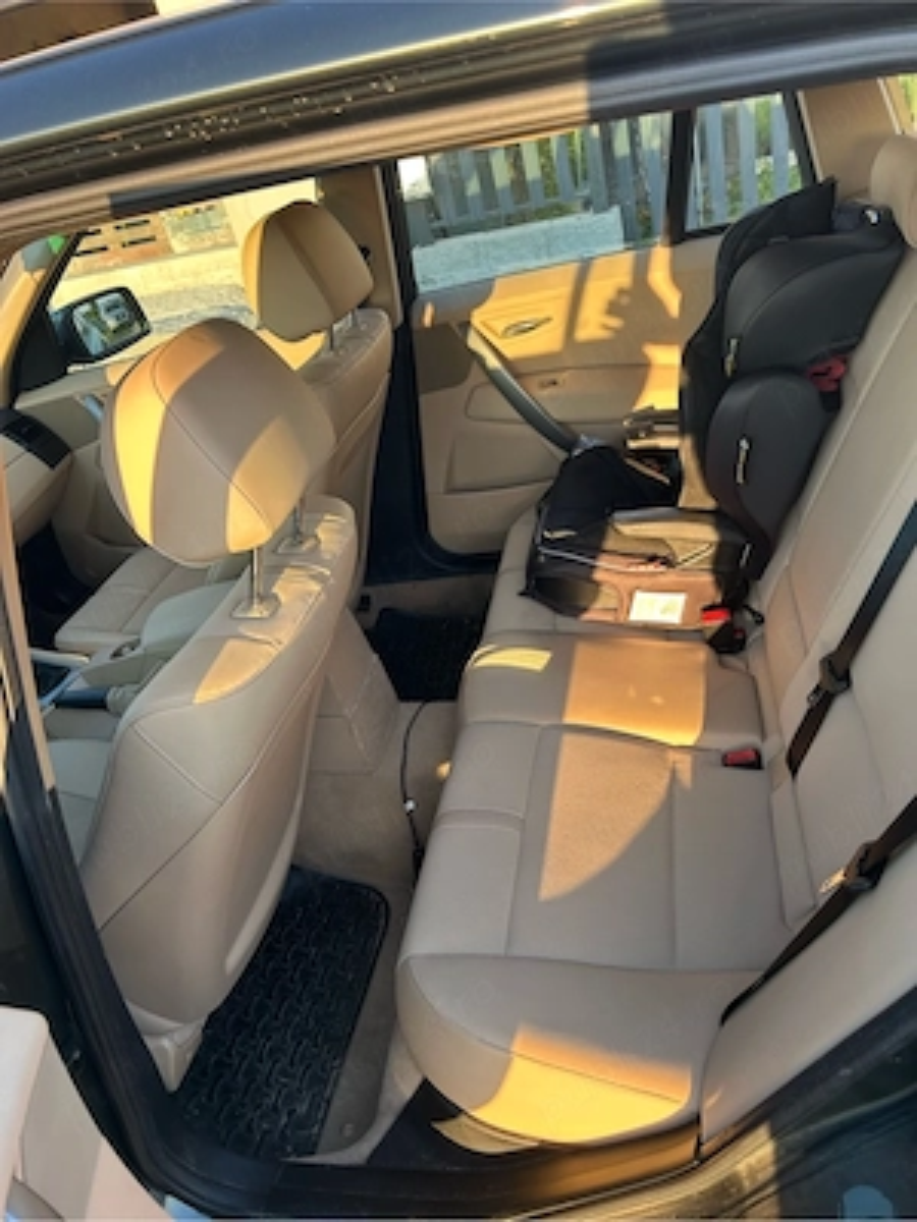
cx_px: 458
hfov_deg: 53.1
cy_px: 611
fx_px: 918
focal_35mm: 26
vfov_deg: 67.3
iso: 32
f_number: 1.5
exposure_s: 1/121
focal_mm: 5.7
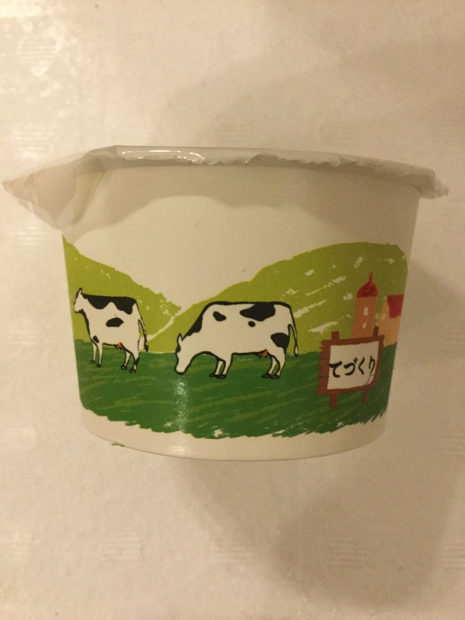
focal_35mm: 31
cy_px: 310
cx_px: 232
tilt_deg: -82.2
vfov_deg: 58.4
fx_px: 555
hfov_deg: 45.4
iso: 200
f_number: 2.4
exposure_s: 1/30
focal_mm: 3.3
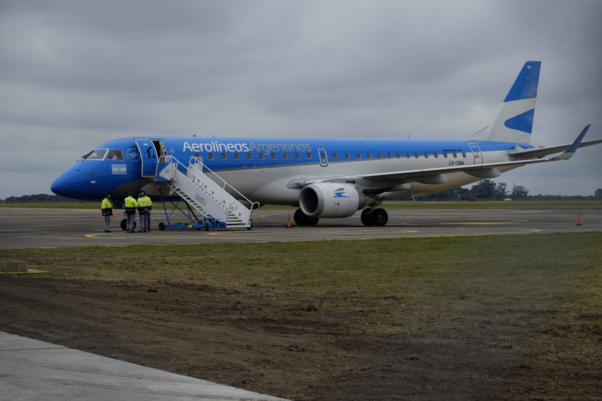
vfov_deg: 18.7
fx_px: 1221
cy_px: 200
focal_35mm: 73
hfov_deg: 27.7
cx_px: 301
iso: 200
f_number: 5
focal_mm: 48.4
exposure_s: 1/500
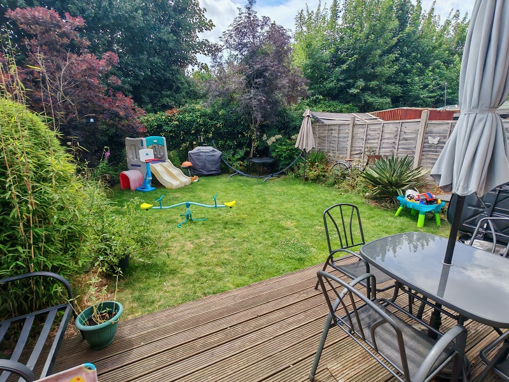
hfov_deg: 94.5
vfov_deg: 78.1
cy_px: 191
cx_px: 254
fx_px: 235
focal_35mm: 16
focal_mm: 1.96
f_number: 2.2
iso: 50
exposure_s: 1/660
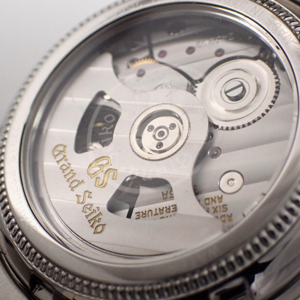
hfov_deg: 21.6
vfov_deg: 21.7
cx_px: 160
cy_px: 149
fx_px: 784
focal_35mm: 80
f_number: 3.8
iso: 800
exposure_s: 1/100
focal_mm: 11.88
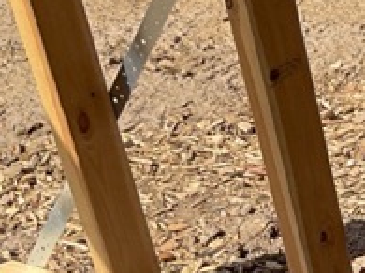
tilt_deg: -39.2
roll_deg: +1.1
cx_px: 743
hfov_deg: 11.8
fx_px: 1570
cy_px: 453
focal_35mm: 149
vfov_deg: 9.6
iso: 16
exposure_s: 1/829
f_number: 1.8
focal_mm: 3
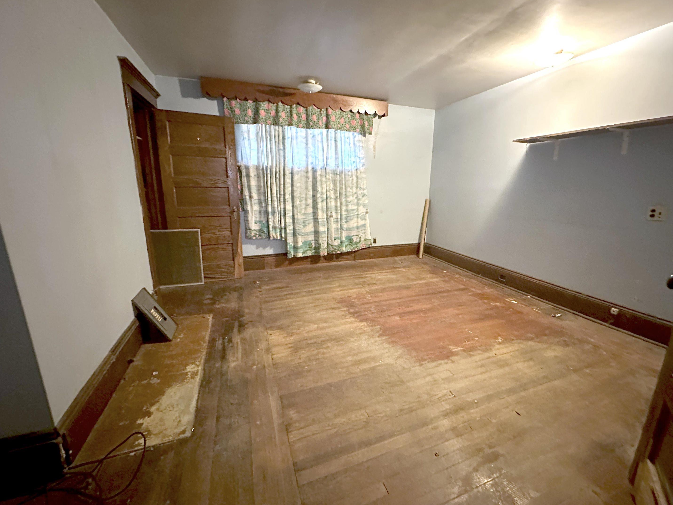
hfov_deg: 98.1
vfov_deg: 81.7
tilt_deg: -12.2
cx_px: 357
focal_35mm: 15
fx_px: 292
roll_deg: -0.7
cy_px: 249
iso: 1000
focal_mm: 2.22
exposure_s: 1/30
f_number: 2.2
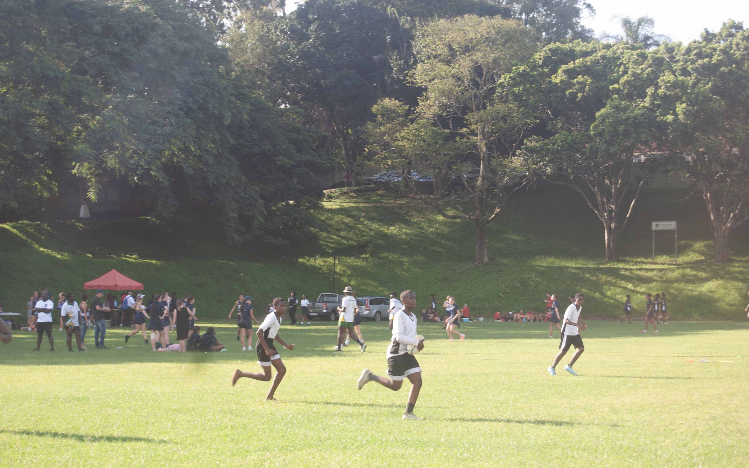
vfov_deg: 15.5
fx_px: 1725
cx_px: 375
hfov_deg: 24.5
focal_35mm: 85
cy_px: 236
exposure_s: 1/125
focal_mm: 55
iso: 140
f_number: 5.6
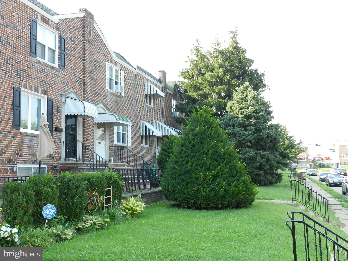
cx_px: 174
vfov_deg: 37.7
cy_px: 130
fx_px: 382
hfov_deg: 49.0
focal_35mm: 38
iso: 160
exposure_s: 1/125
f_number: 4
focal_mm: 6.7
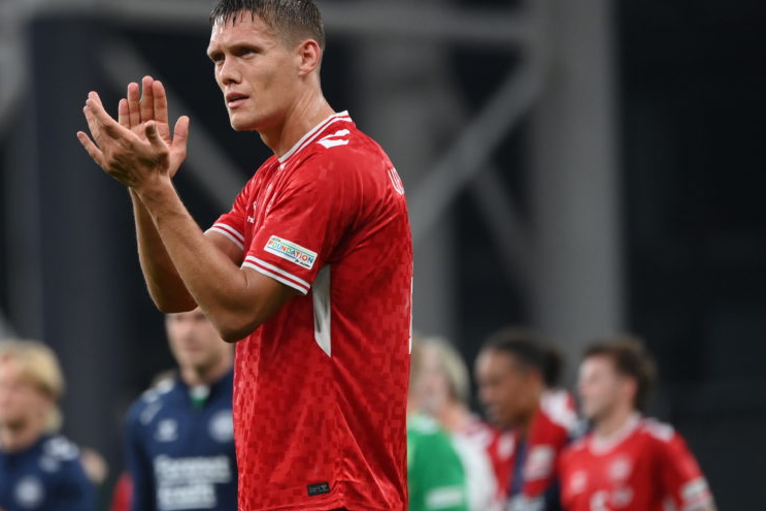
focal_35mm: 491
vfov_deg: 2.8
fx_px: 10444
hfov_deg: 4.2
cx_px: 195
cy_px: 259
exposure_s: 1/1250
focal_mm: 320
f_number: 4
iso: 3200
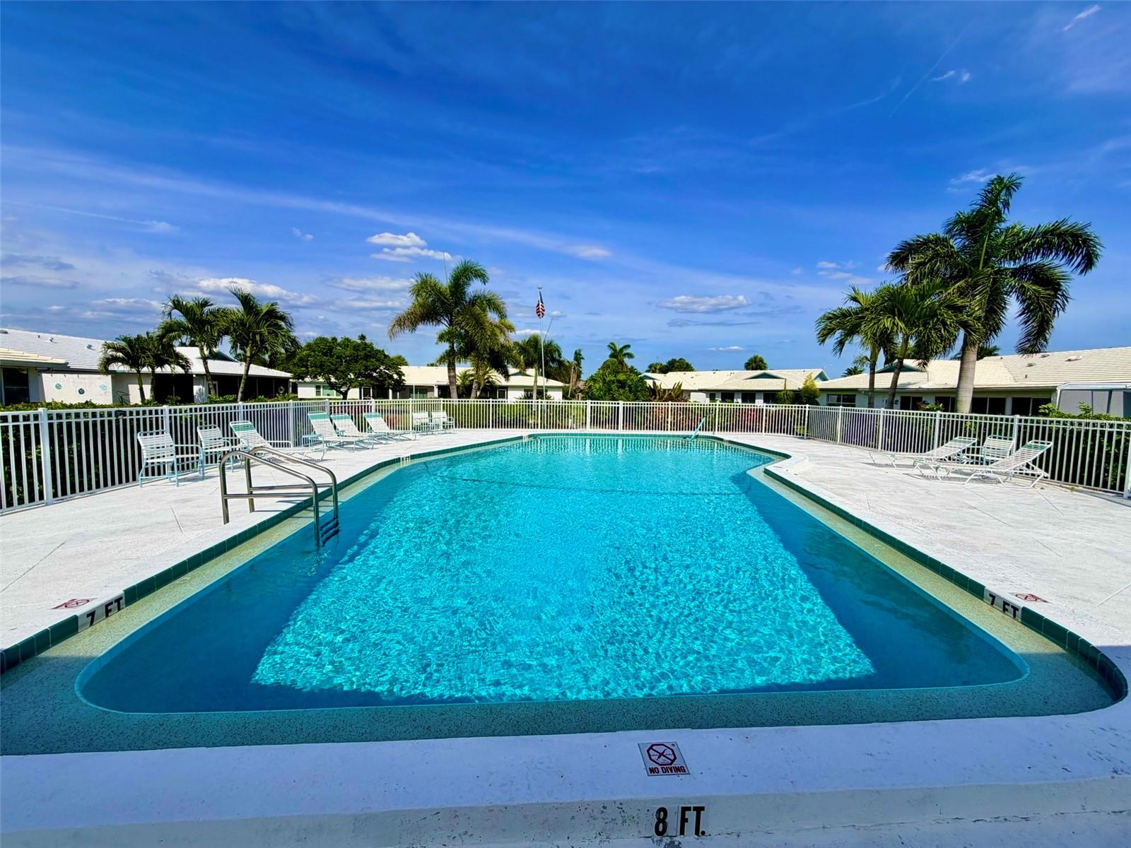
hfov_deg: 102.1
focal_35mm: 14
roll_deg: -1.1
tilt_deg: -4.7
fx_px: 457
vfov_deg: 85.7
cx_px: 566
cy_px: 424
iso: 20
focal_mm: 2.22
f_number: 2.2
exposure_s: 1/1613
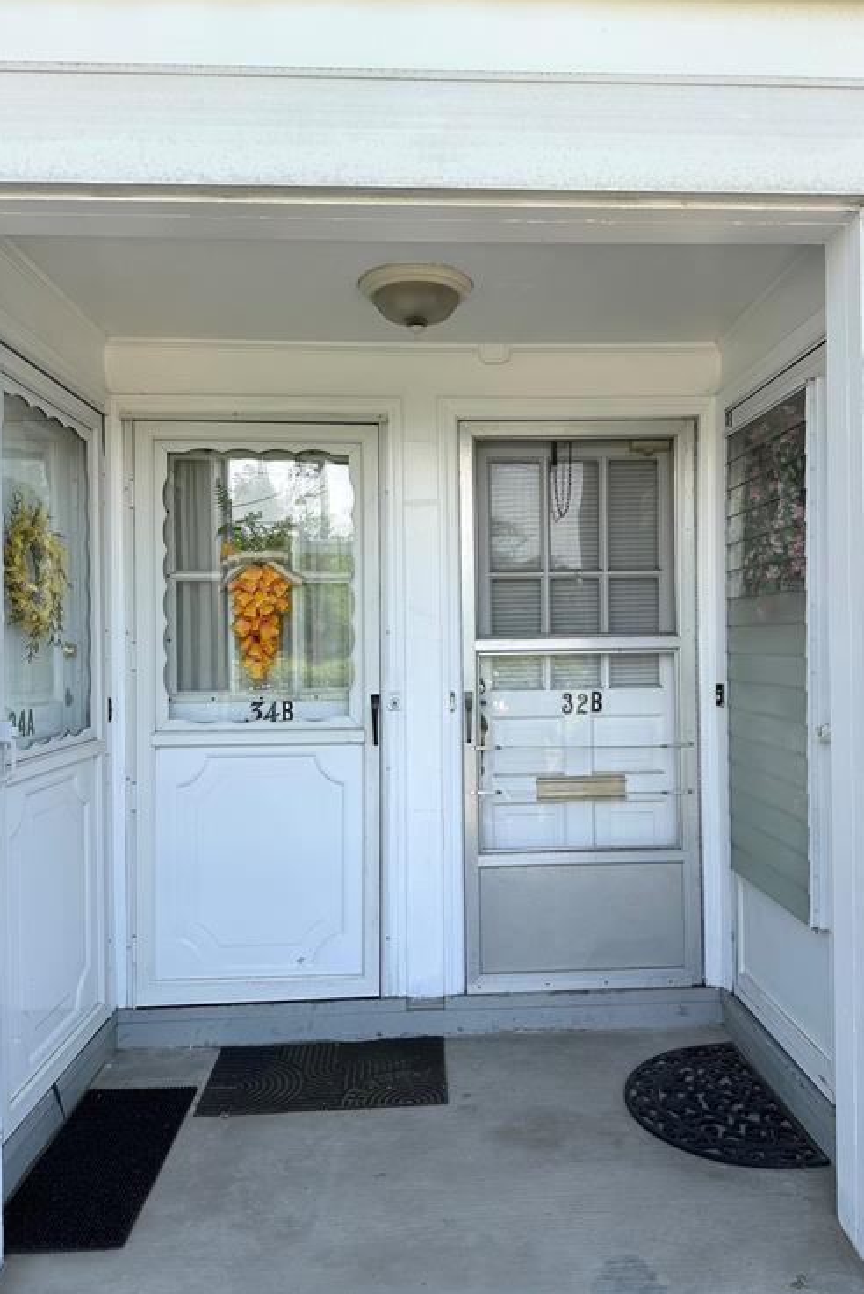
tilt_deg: +1.4
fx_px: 935
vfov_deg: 69.4
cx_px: 471
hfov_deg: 49.5
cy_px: 639
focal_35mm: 26
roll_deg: +0.1
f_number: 1.78
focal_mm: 6.86
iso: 80
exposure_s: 1/943
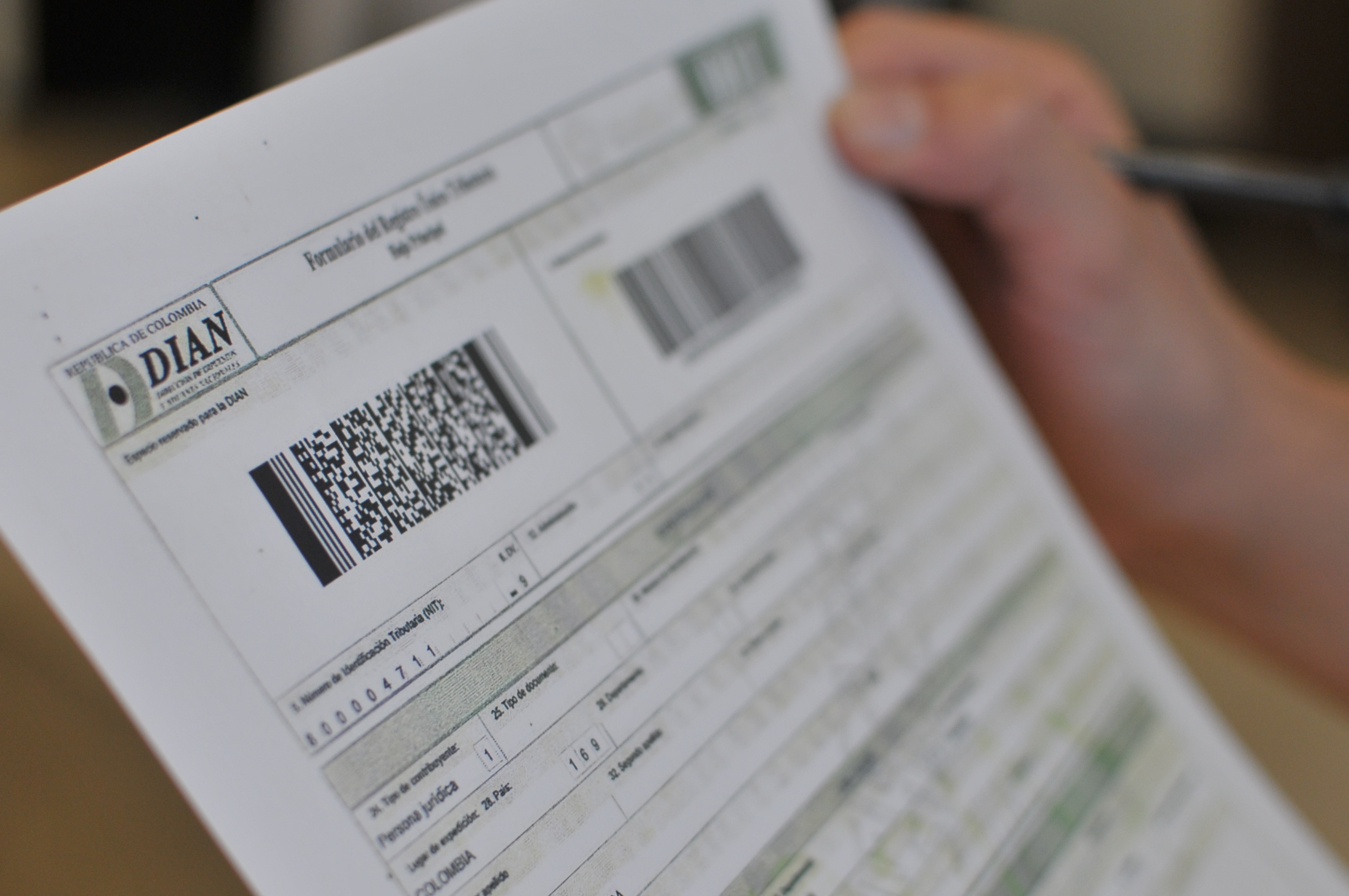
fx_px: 2796
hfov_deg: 27.1
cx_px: 696
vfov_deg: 18.2
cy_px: 509
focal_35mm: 75
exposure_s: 1/100
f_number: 2.8
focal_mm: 35
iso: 200
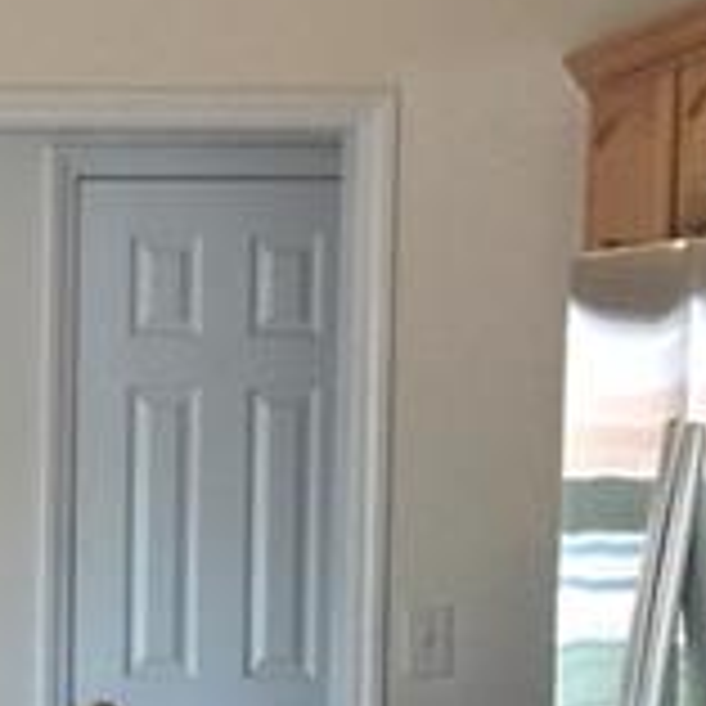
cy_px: 648
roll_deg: -2.0
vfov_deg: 13.8
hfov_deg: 13.1
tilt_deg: -3.7
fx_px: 2884
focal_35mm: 125
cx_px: -373
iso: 40
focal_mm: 4.15
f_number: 2.2
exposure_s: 1/30
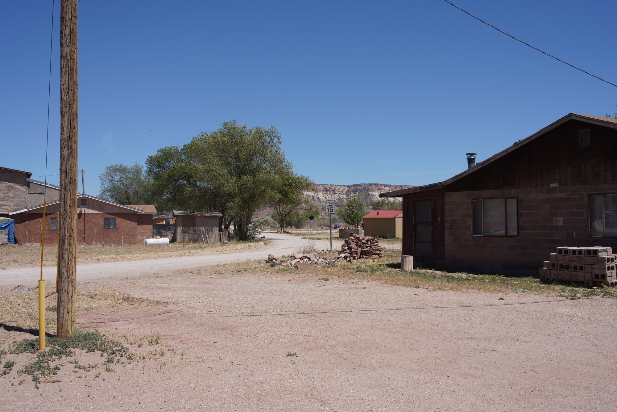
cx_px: 308
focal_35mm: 40
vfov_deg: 33.4
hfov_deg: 48.5
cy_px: 206
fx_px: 686
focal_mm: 40
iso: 100
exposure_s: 1/80
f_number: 20
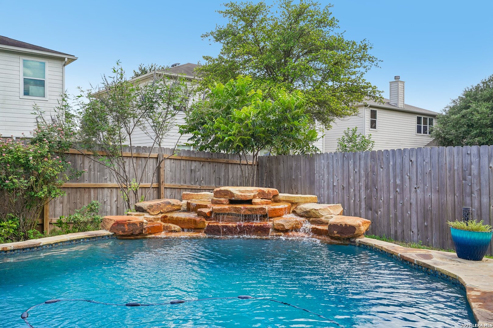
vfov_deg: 43.0
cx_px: 246
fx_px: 418
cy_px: 164
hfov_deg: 61.1
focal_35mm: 30
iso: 100
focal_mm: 30.5
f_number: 8
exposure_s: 1/80
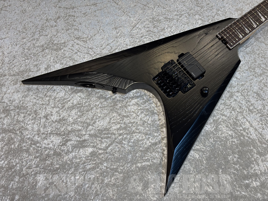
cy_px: 100
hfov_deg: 36.8
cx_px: 134
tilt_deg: -67.3
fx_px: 403
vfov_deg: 28.0
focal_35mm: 52
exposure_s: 1/60
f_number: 1.6
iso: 100
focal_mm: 5.96
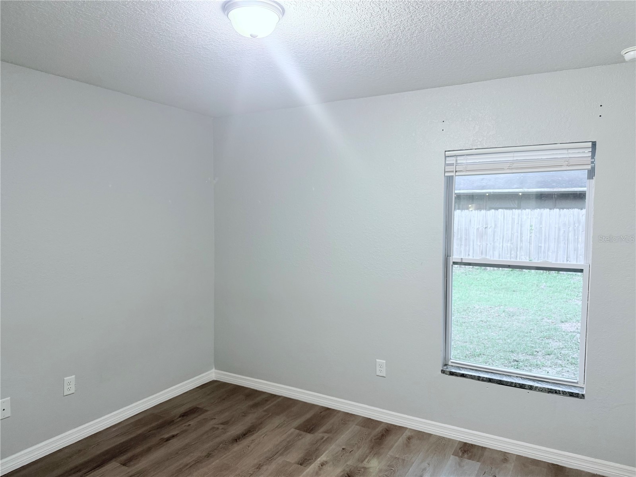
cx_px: 318
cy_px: 238
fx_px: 441
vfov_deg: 56.8
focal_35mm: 24
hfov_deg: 71.6
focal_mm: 6.76
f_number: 1.78
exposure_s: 1/60
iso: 250
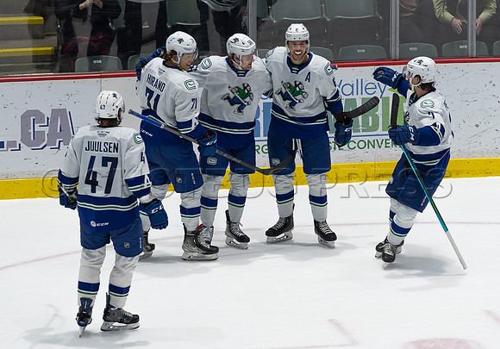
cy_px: 152
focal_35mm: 344
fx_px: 4853
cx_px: 261
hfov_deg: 5.9
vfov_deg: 4.1
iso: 1250
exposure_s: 1/800
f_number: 4
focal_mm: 200
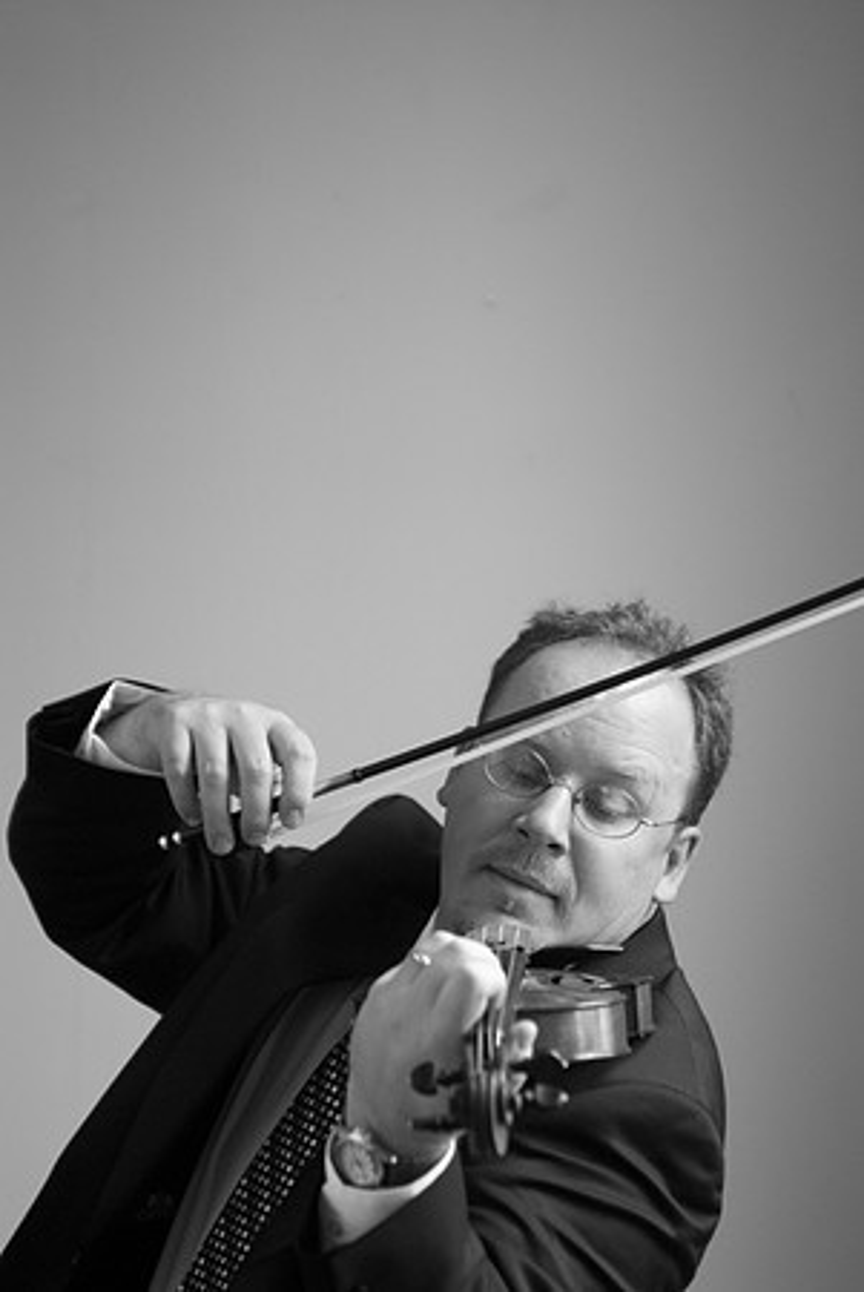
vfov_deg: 17.0
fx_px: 4310
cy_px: 646
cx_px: 432
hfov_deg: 11.4
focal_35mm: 120
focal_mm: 80
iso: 320
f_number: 2.8
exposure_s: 1/60
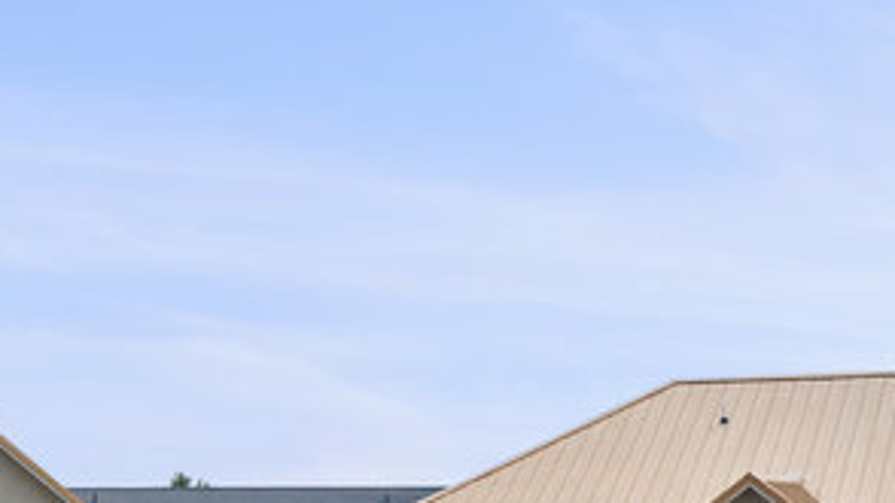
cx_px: -240
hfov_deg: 21.4
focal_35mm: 91
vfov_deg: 12.9
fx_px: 2158
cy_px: 642
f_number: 2.8
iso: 130
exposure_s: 1/2000
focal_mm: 12.29
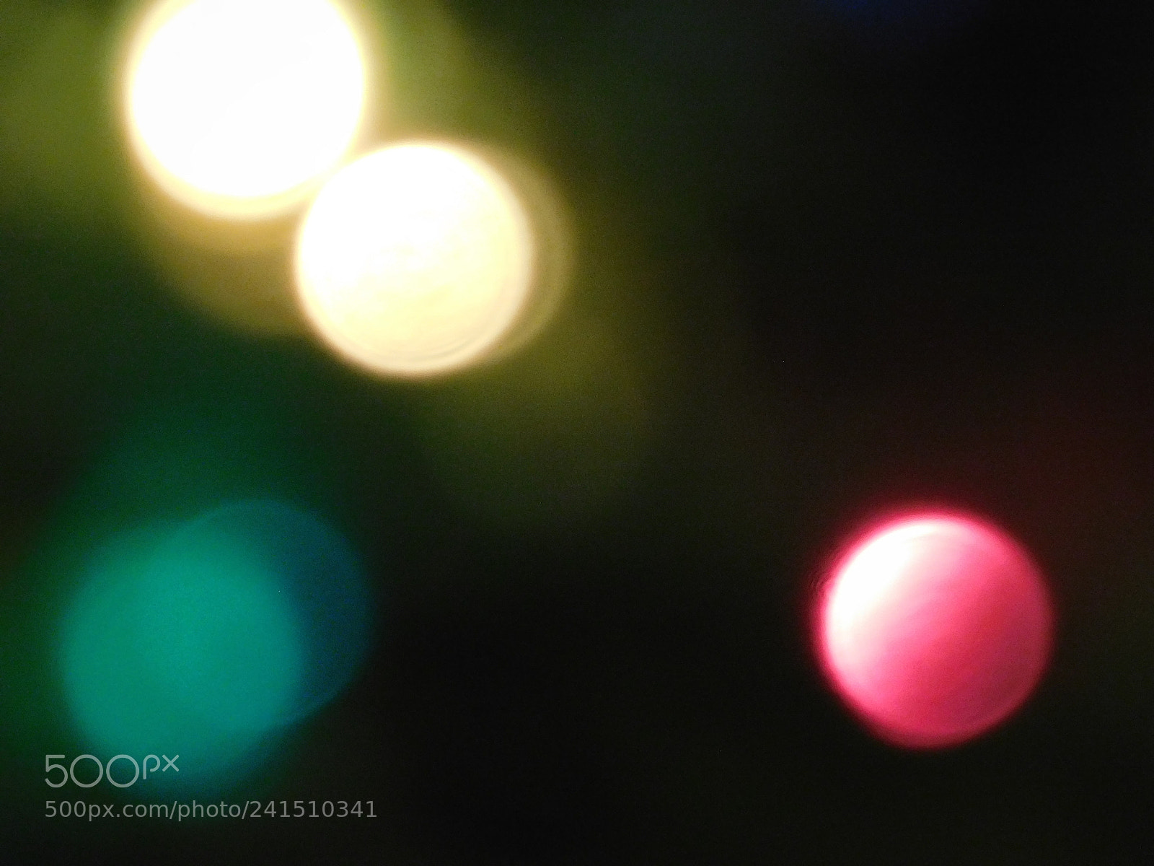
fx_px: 22869
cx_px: 577
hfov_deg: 2.9
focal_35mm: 686
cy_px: 433
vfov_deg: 2.2
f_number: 6.2
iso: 800
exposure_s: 1/8
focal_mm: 121.8
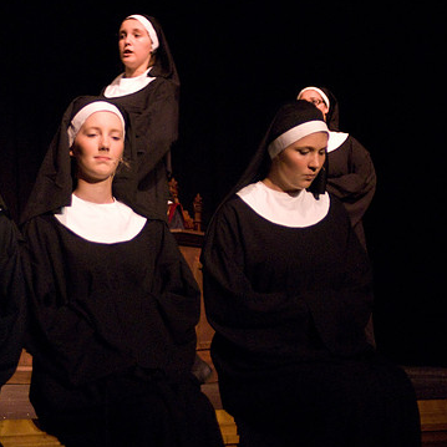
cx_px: 148
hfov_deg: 18.7
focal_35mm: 93
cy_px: 215
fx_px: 1354
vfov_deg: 18.7
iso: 1600
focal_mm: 45
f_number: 2.8
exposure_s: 1/100
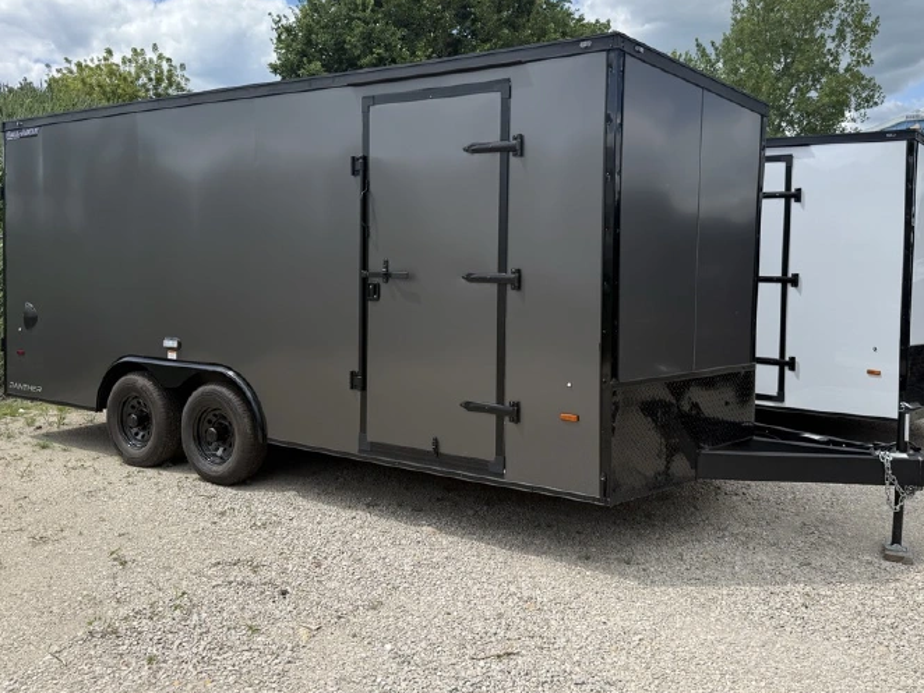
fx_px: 774
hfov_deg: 61.6
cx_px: 479
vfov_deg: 48.0
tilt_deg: -1.6
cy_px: 284
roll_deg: -1.3
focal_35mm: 29
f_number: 1.78
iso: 100
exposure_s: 1/3953
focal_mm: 6.76
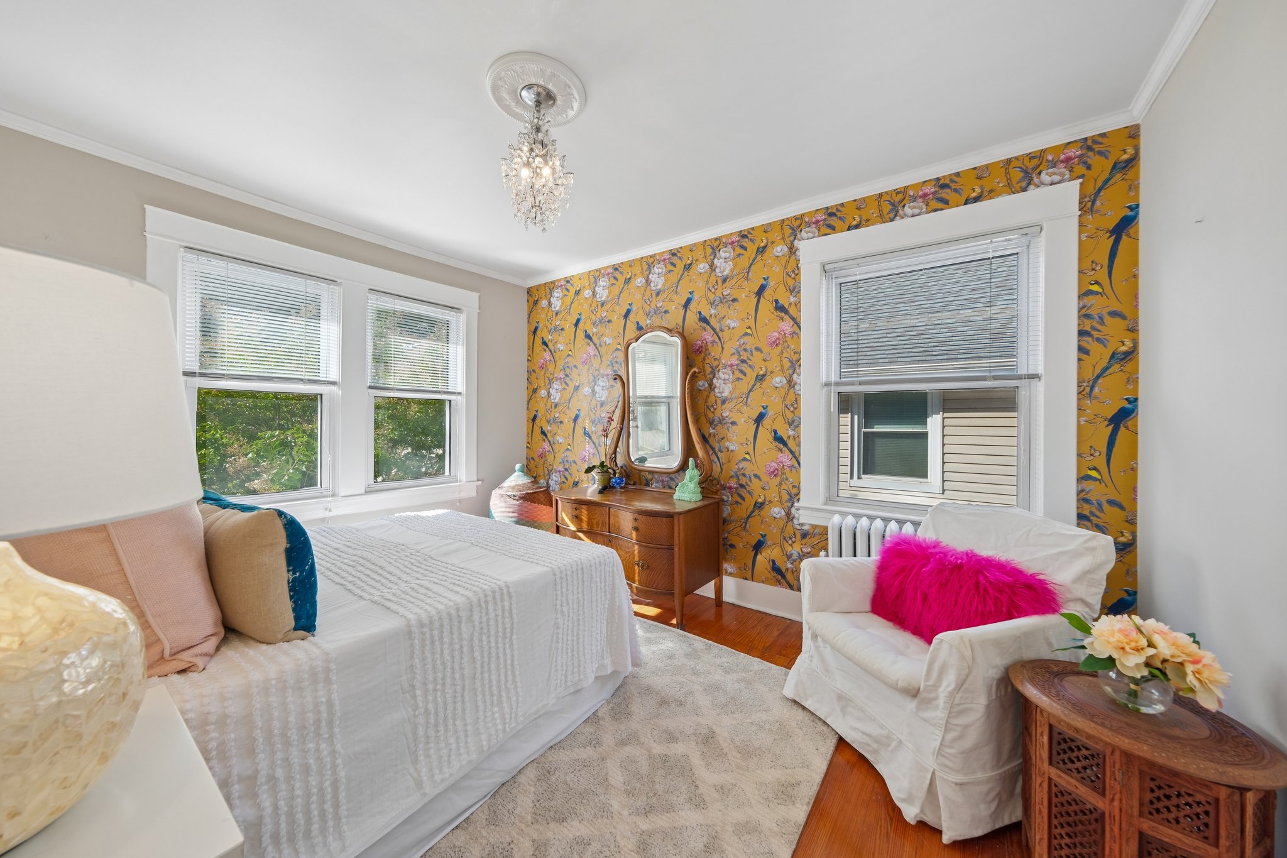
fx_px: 429
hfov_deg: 112.6
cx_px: 644
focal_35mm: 12
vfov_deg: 90.0
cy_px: 429
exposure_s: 1/40
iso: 160
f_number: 5.6
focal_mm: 8
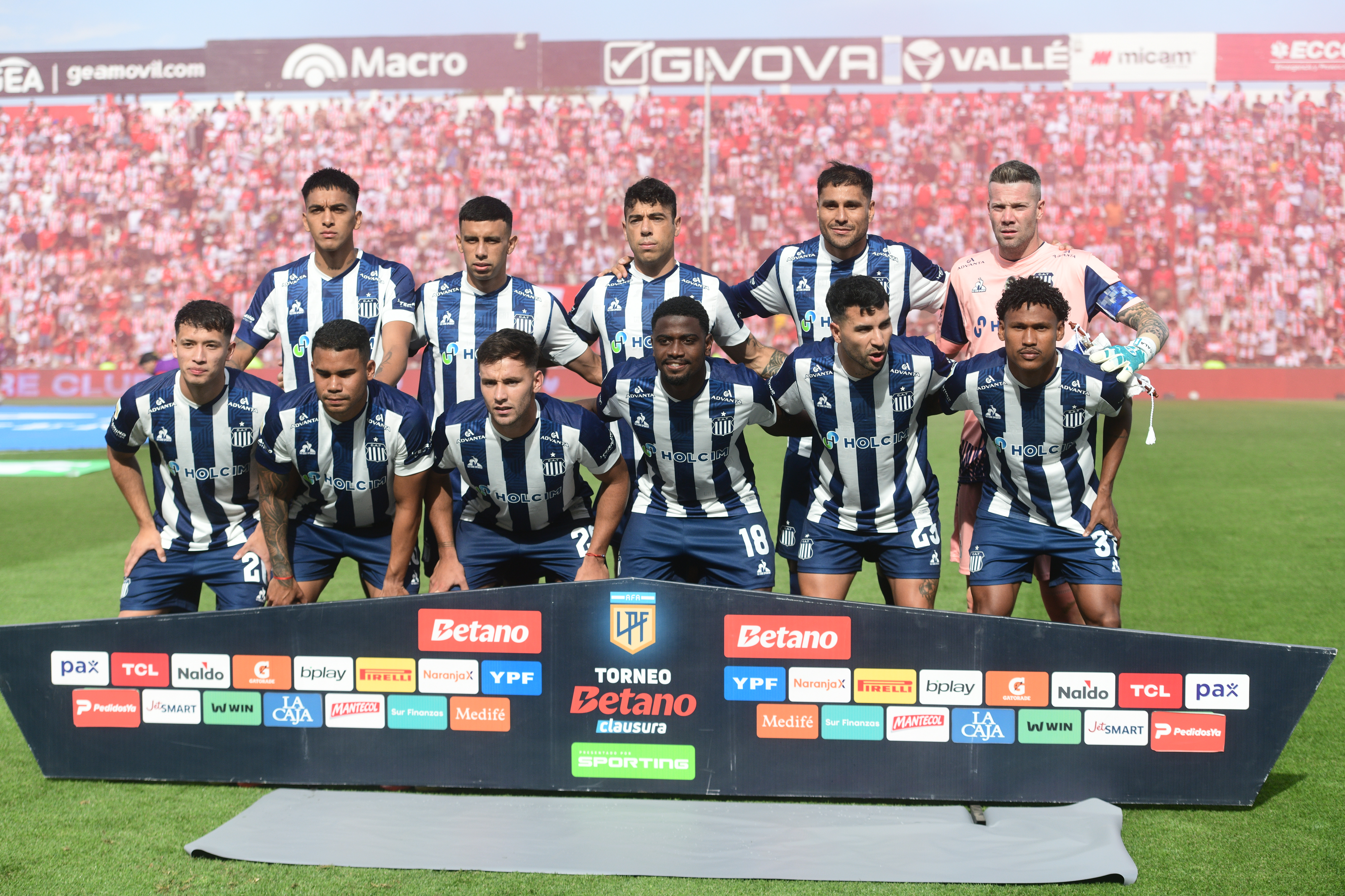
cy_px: 448
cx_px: 672
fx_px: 2615
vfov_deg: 19.5
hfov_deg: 28.8
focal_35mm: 70
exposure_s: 1/4000
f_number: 4.5
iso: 640
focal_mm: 70
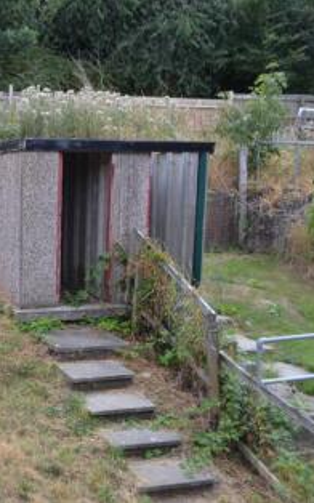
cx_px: -58
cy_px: 251
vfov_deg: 39.6
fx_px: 699
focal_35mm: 51
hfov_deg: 23.3
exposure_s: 1/125
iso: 125
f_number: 5.6
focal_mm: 22
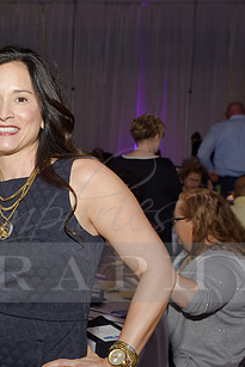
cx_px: -43
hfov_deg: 19.0
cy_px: 225
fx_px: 693
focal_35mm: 68
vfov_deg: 29.5
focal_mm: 36
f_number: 5
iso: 200
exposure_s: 1/60
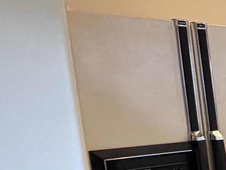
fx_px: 477
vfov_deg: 19.9
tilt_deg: -6.5
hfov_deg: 14.0
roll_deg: +1.5
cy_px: 144
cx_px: 579
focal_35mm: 73
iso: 250
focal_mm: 2.22
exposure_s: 1/60
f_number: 2.2
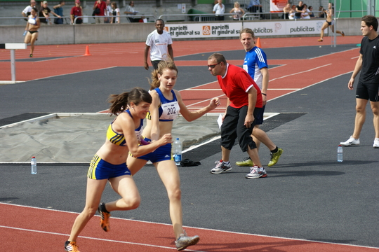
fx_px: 1895
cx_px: 190
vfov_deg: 7.6
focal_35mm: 180
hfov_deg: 11.4
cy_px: 126
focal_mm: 120
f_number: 5.6
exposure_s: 1/400
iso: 100
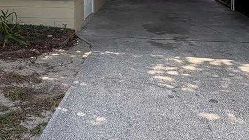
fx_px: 277
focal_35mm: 42
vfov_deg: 25.9
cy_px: -19
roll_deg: -1.2
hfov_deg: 47.9
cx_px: 92
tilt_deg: -5.5
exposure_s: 1/379
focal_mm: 2.22
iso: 64
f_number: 2.2
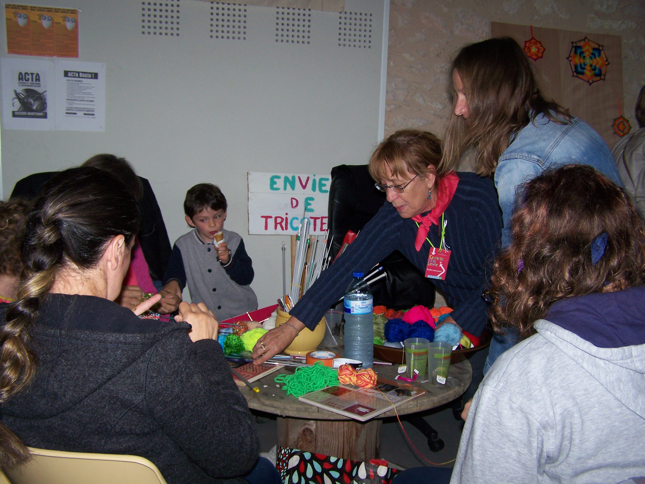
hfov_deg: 49.0
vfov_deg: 37.7
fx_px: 708
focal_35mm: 38
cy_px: 242
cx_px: 322
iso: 80
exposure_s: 1/60
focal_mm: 6.3
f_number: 2.8
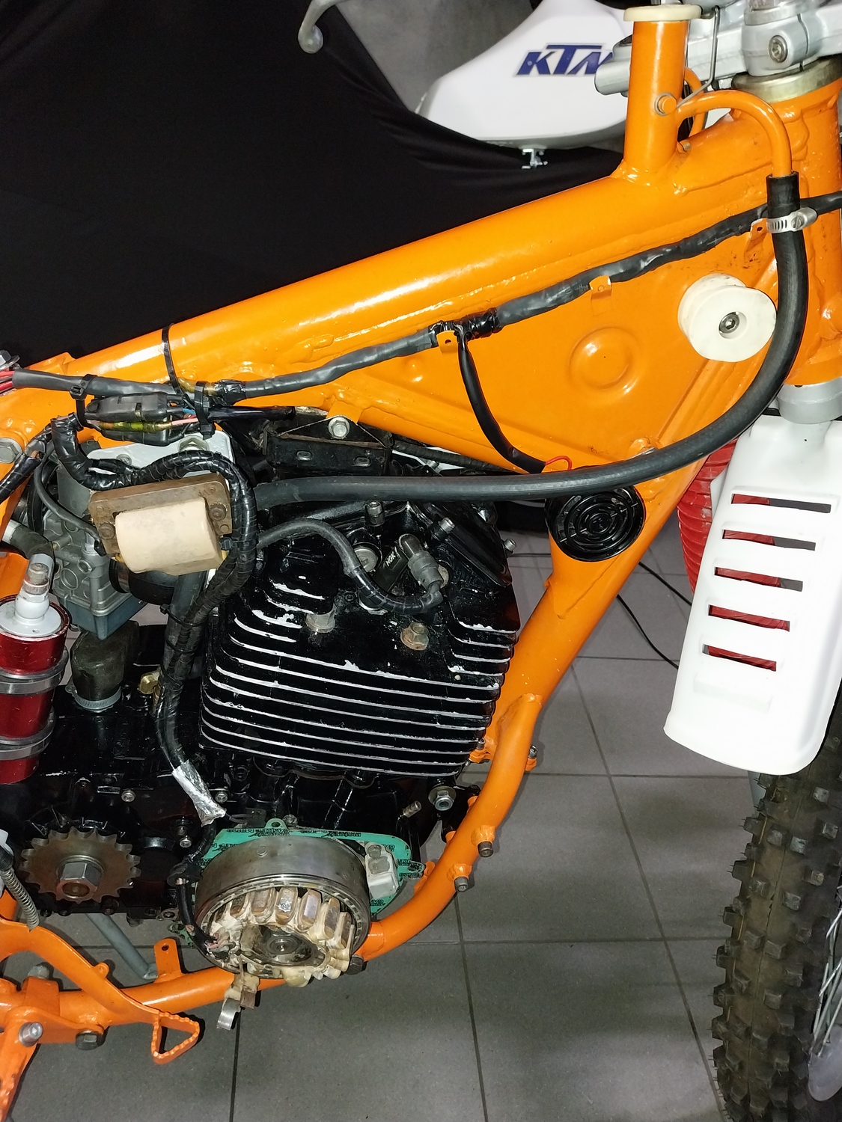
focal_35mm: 26
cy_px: 561
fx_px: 843
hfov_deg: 53.1
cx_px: 421
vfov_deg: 67.3
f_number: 1.8
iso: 320
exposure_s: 1/33.3
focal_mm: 4
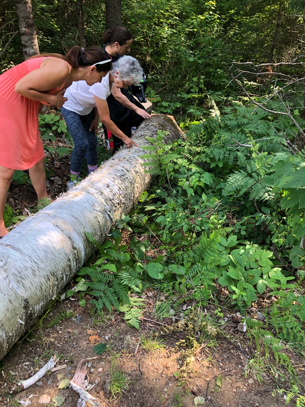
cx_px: 152
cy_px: 204
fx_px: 329
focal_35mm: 28
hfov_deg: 49.7
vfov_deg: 63.4
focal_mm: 3.99
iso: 32
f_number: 1.8
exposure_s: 1/120
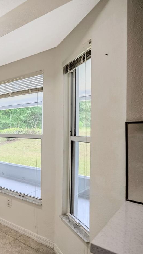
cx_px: -49
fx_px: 169
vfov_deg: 74.0
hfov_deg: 32.5
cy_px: 135
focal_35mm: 25
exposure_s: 1/8000
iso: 3200
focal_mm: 14
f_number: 3.5
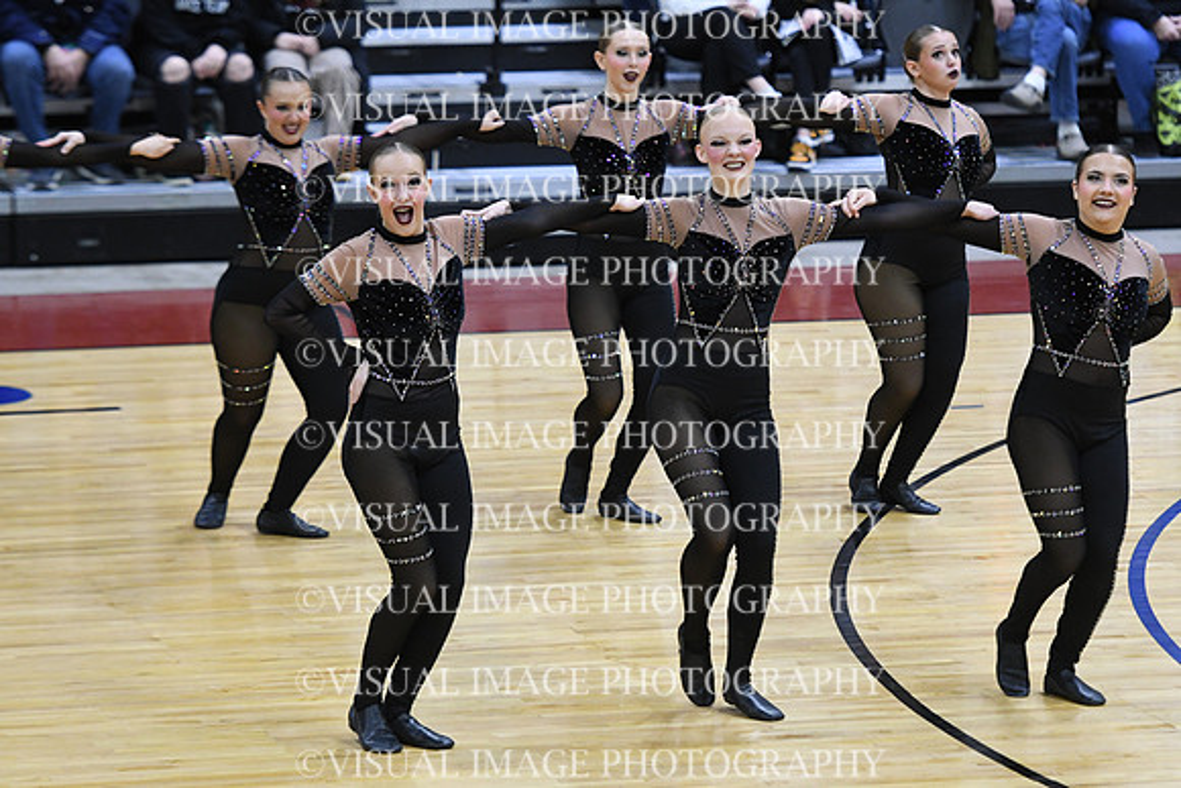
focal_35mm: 210
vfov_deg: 6.5
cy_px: 394
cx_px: 590
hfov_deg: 9.8
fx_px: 6890
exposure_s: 1/400
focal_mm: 140
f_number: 2.8
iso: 3200
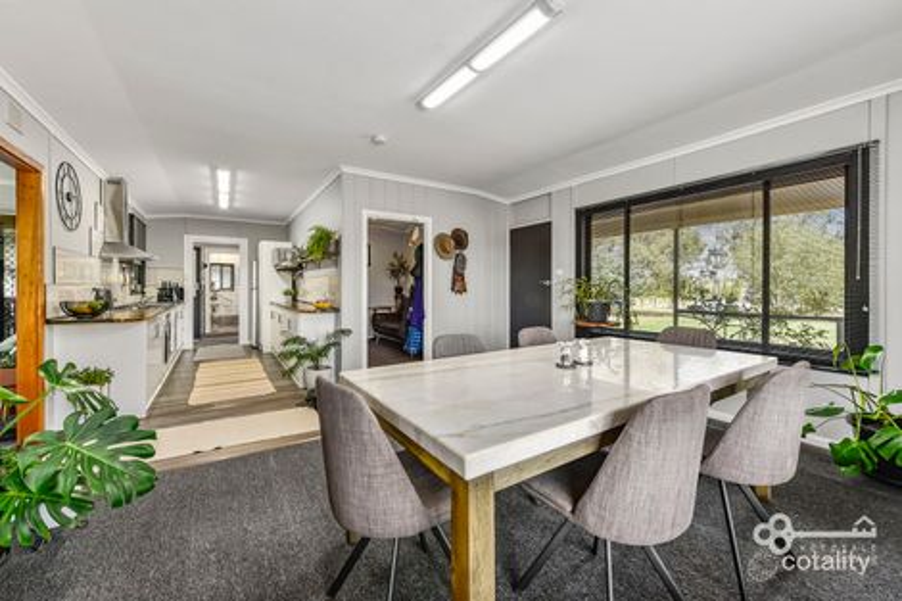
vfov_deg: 81.2
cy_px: 300
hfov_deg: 104.3
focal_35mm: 14
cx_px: 451
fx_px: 351
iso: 200
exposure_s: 1/8
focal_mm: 14
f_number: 11
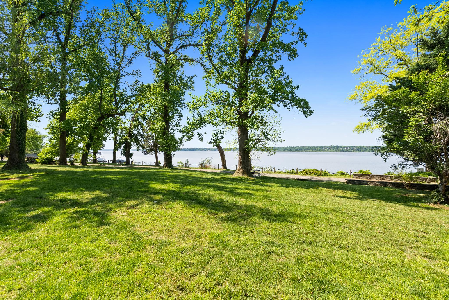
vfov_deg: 73.8
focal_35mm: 16
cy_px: 150
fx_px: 200
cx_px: 224
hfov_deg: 96.7
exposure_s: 1/100
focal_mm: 16
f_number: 11
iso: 100
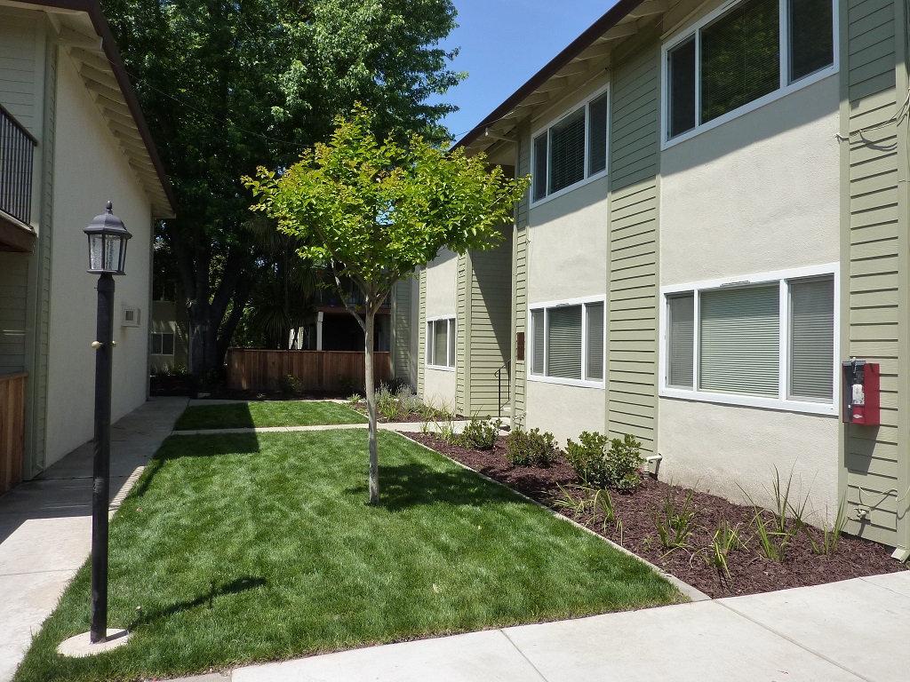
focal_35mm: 25
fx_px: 657
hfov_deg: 69.4
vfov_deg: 54.9
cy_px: 341
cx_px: 455
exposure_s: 1/400
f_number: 5
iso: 125
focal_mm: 4.1
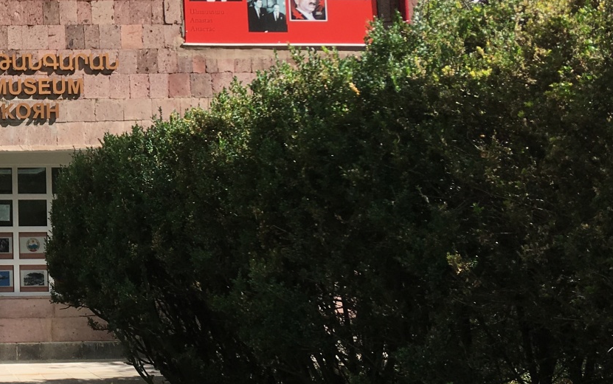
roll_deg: +1.1
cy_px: 58
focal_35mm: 71
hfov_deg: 26.5
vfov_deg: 18.1
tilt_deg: +9.4
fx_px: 1187
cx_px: -72
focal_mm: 4.15
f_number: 2.2
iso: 25
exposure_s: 1/810
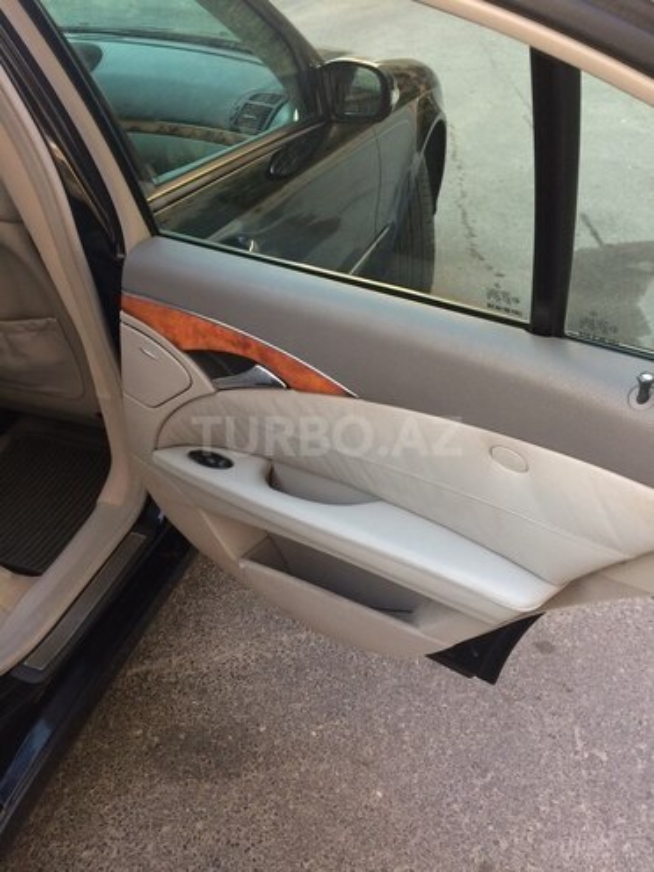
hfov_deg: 48.2
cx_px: 327
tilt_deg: -35.3
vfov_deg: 61.7
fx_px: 731
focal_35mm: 29
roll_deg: -1.3
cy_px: 436
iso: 50
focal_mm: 4.15
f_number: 2.2
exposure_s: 1/33
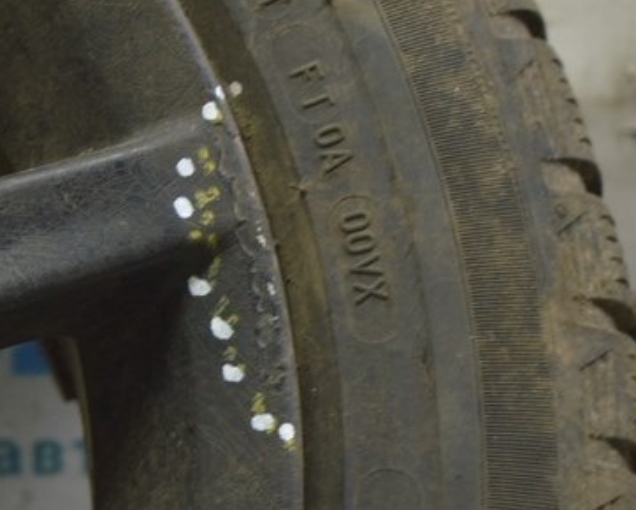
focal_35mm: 183
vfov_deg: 8.4
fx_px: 3446
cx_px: -54
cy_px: 520
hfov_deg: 10.4
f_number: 5.6
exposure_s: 1/20
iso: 400
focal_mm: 46
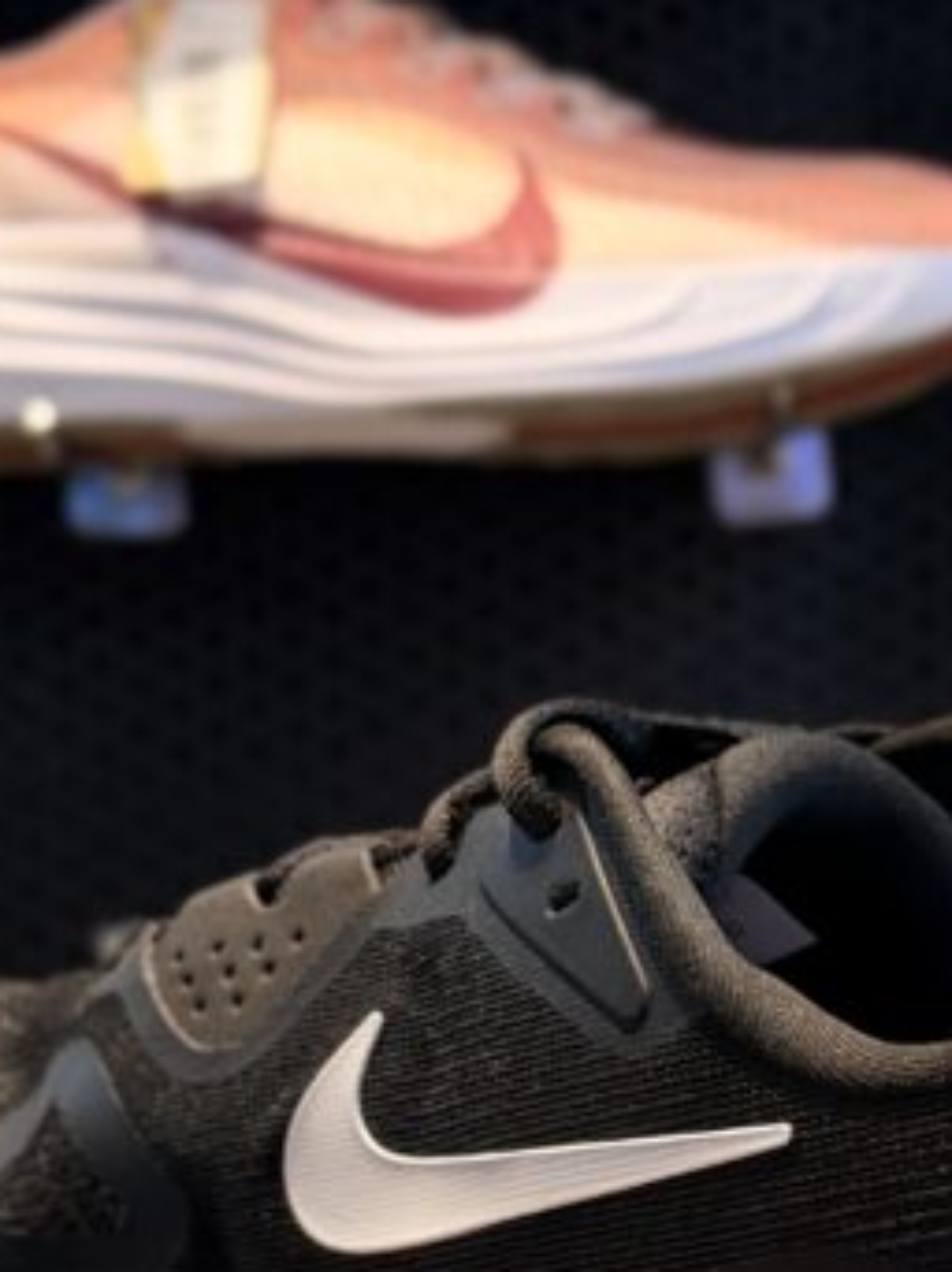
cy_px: 1244
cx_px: 710
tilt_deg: -7.3
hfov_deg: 11.3
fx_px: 4810
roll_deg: +1.2
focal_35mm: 131
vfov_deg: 14.8
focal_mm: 6.76
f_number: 1.78
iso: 80
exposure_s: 1/100
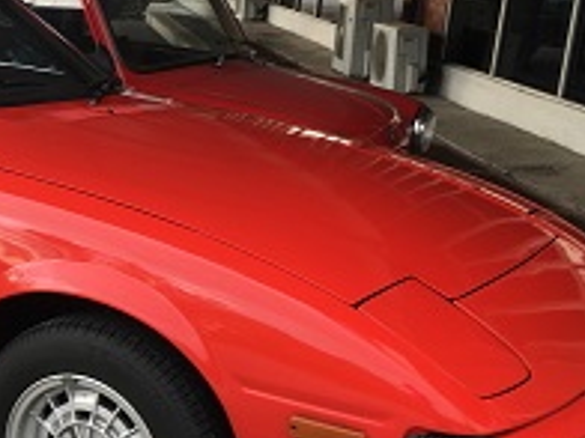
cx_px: -36
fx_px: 1200
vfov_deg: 20.7
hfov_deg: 25.6
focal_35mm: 71
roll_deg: -2.1
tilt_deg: -13.5
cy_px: 232
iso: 25
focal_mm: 4.15
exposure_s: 1/50
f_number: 2.2
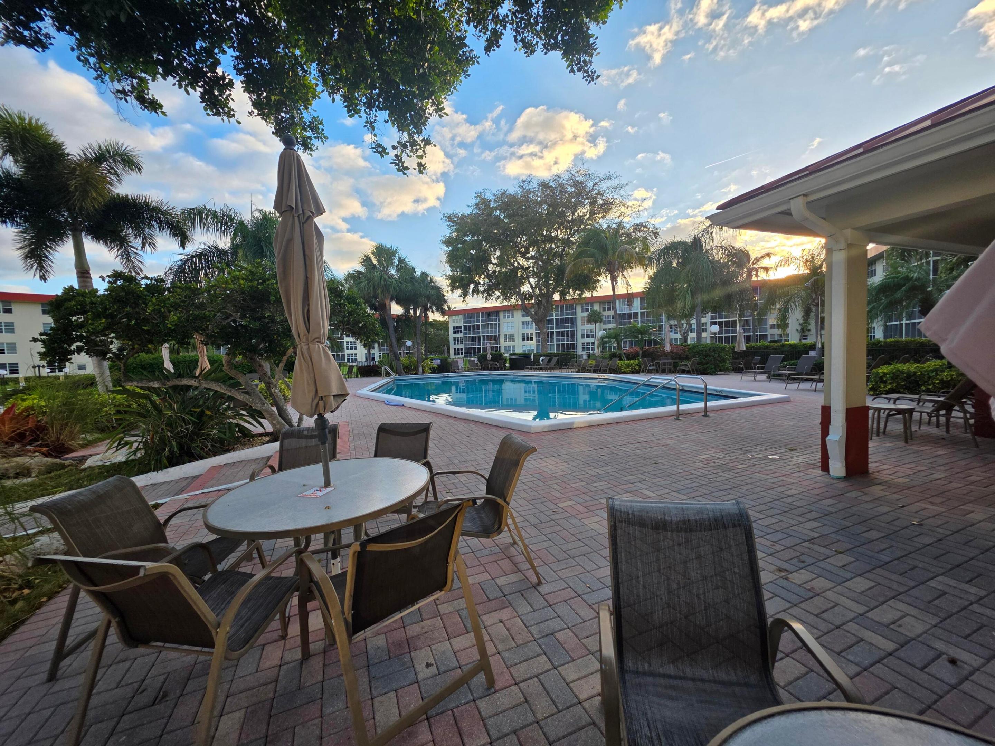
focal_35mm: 13
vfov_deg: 89.9
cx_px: 498
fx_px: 374
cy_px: 373
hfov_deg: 106.2
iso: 40
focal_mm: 2.2
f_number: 1.9
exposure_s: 1/465
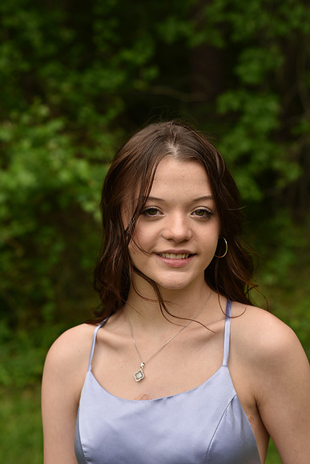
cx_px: 155
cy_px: 232
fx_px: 1097
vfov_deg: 23.9
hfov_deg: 16.1
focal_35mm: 85
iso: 200
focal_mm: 85
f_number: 5.6
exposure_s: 1/320
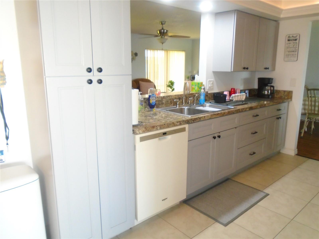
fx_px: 240
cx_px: 160
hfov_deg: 67.3
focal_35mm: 26
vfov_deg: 53.1
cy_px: 120
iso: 400
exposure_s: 1/30
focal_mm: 4.6
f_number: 3.2
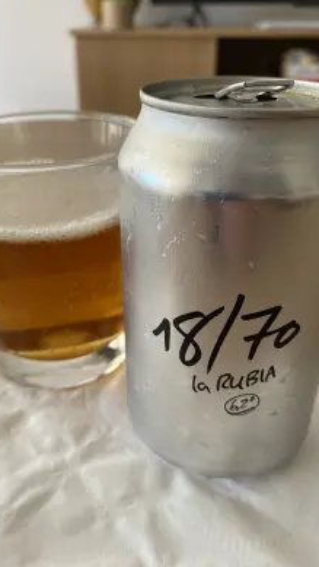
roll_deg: +0.7
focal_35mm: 28
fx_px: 421
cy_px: 277
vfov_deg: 67.9
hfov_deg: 41.5
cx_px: 141
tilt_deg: -29.5
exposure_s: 1/122
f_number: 1.8
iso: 32
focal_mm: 4.25
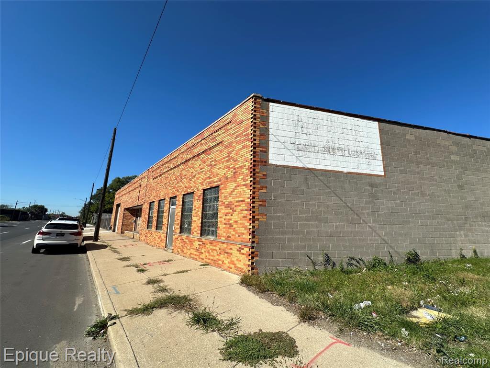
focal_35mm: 14
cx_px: 245
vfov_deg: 85.7
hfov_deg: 102.1
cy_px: 184
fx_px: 198
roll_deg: -1.7
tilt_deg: +11.2
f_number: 2.2
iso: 40
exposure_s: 1/2053
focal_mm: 2.22
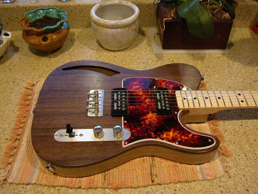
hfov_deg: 52.6
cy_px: 97
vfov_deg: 40.7
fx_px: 261
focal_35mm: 35
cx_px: 129
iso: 400
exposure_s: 1/39.4
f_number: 2.8
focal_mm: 8.9
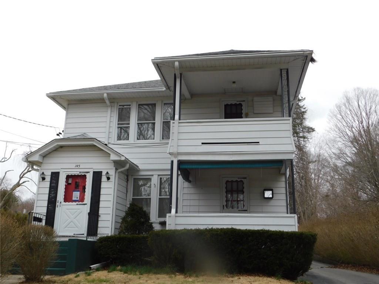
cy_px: 142
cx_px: 190
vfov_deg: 39.7
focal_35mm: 36
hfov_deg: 51.4
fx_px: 394
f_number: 3.5
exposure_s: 1/800
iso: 125
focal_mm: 6.3
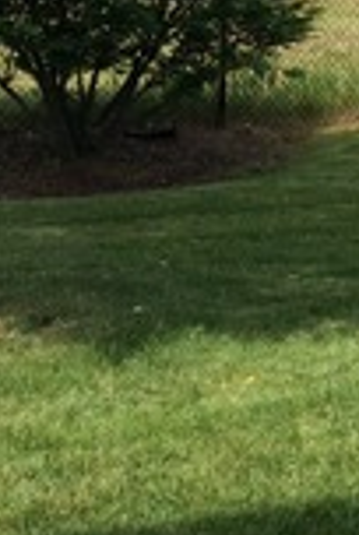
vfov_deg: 18.6
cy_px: 46
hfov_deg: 12.4
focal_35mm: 108
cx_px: 442
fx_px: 1608
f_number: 2.4
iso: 32
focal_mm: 3.3
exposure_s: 1/969
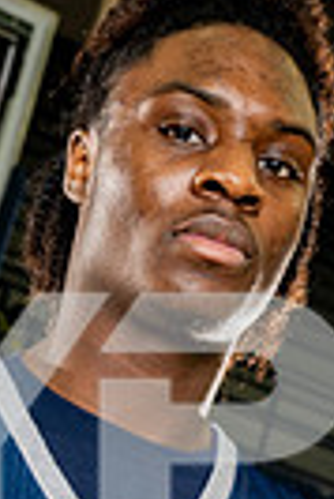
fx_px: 1499
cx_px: 64
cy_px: 675
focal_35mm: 108
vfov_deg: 17.5
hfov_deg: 12.7
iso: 640
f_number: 7.1
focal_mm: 32
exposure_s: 1/250
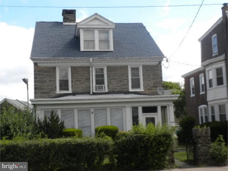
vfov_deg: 28.0
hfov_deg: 36.8
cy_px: 86
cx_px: 114
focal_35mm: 52
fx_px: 343
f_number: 4.3
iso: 64
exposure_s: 1/339
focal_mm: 9.1
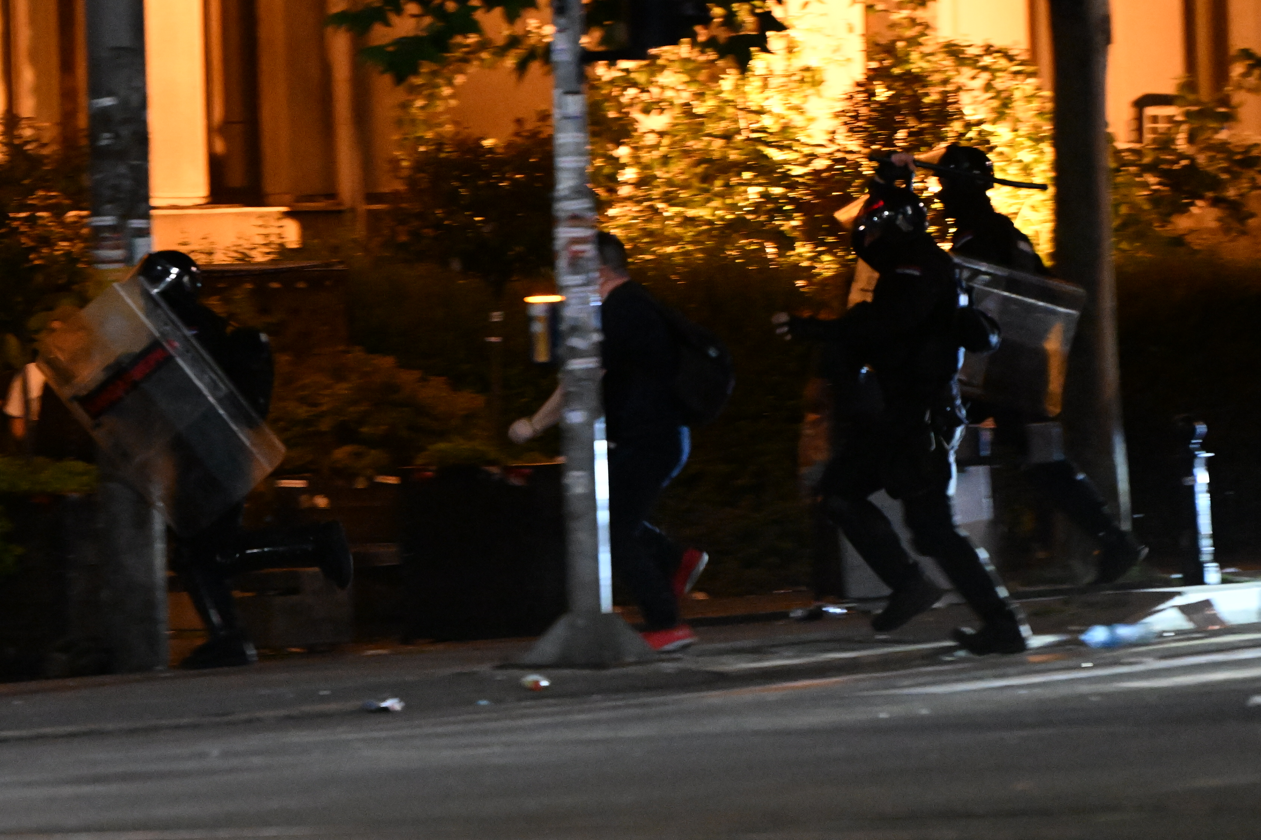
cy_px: 420
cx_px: 630
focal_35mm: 200
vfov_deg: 6.9
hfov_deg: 10.3
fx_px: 7005
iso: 10000
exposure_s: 1/160
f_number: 4
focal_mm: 200
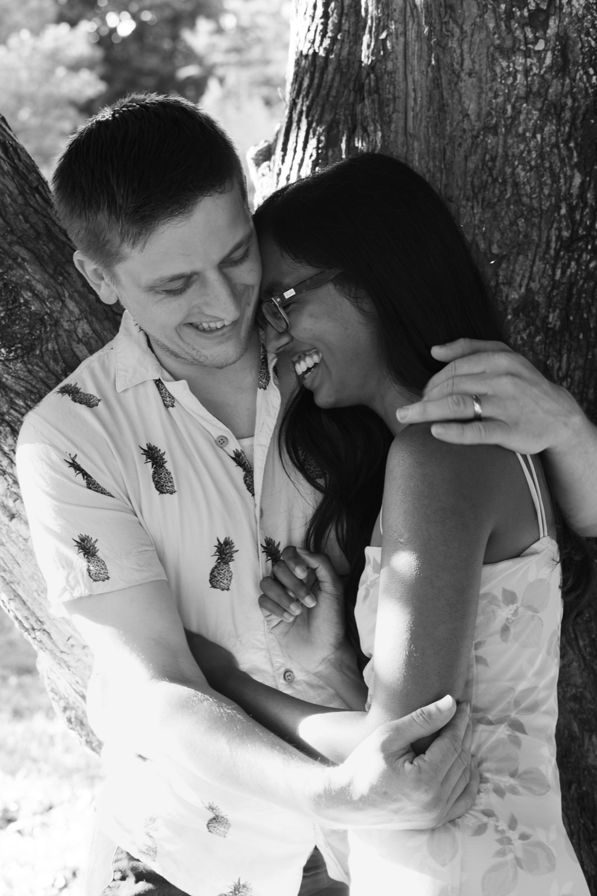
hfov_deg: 25.5
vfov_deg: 37.5
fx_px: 1319
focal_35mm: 53
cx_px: 298
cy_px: 448
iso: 400
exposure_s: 1/25
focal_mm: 35
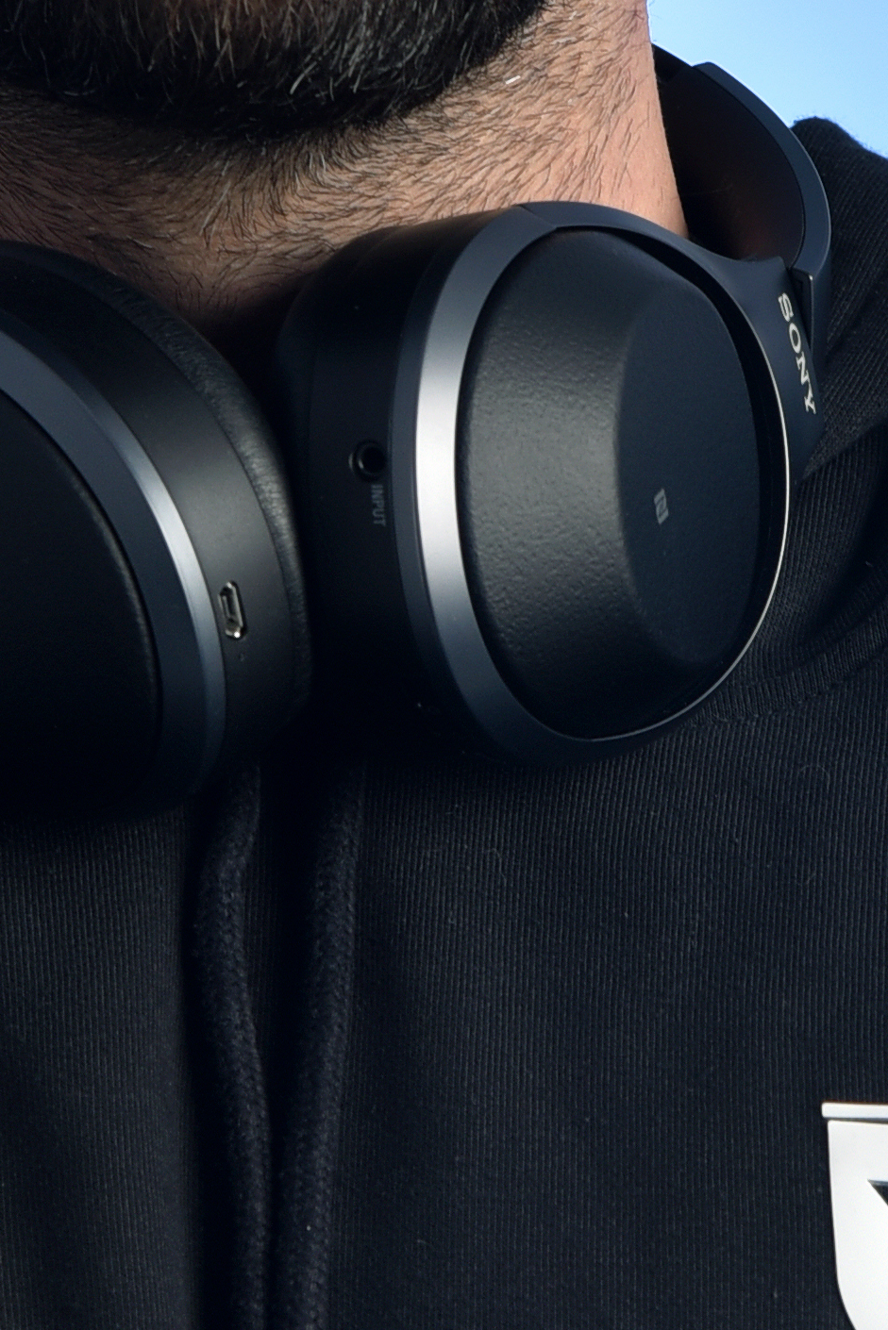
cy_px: 709
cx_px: 284
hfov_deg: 2.7
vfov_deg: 4.0
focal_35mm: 512
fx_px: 18929
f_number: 7.1
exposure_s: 1/125
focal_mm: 120
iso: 100
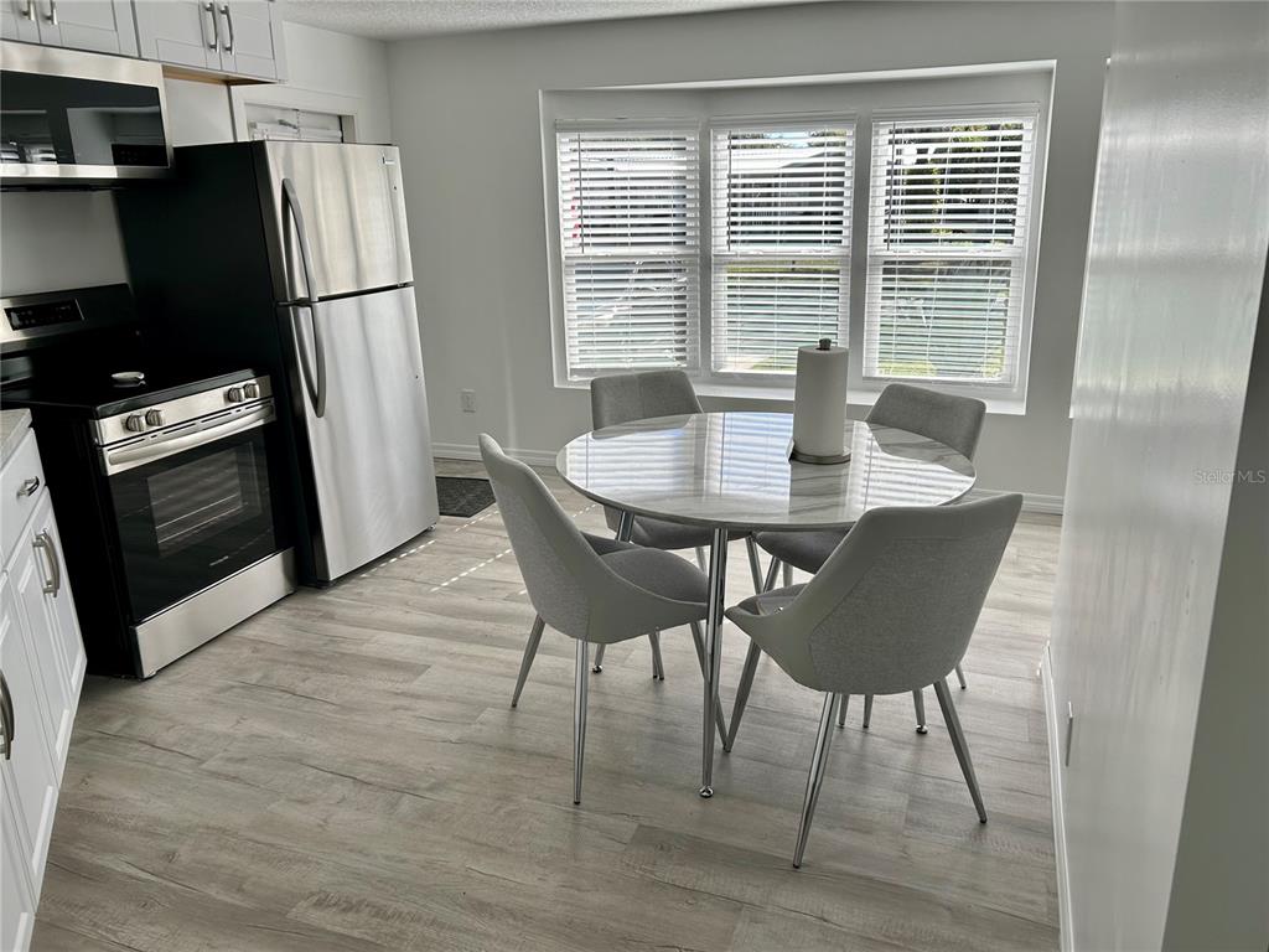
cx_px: 634
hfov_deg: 67.3
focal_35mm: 26
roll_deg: +1.3
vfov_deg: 53.1
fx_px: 953
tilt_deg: -13.6
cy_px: 476
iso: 50
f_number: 1.5
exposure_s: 1/758
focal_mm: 5.7
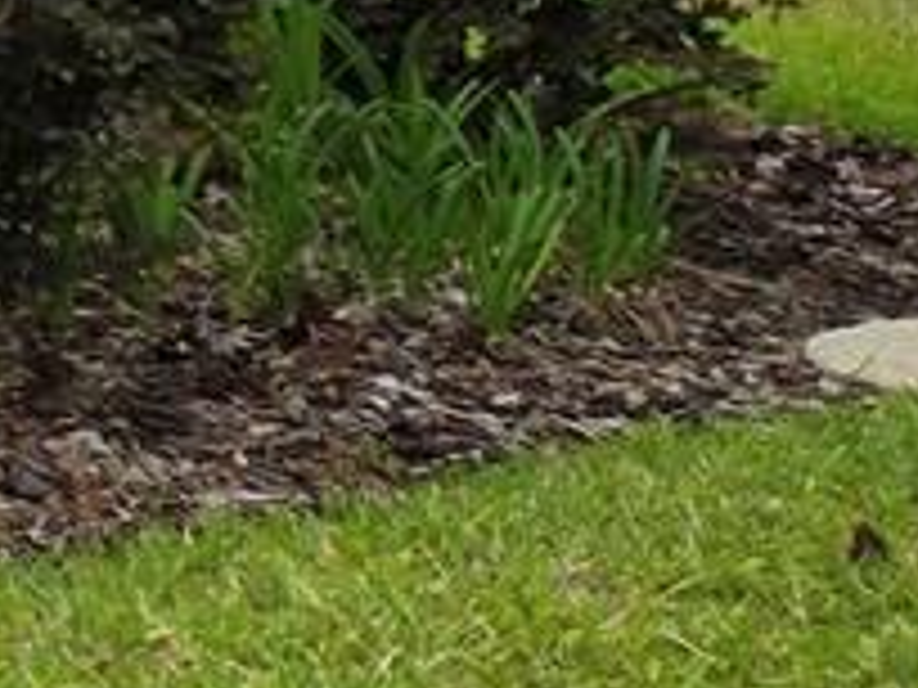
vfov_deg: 7.8
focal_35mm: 180
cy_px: -845
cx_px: -2416
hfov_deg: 8.1
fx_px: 4774
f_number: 1.8
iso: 40
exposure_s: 1/2921
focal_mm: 5.4
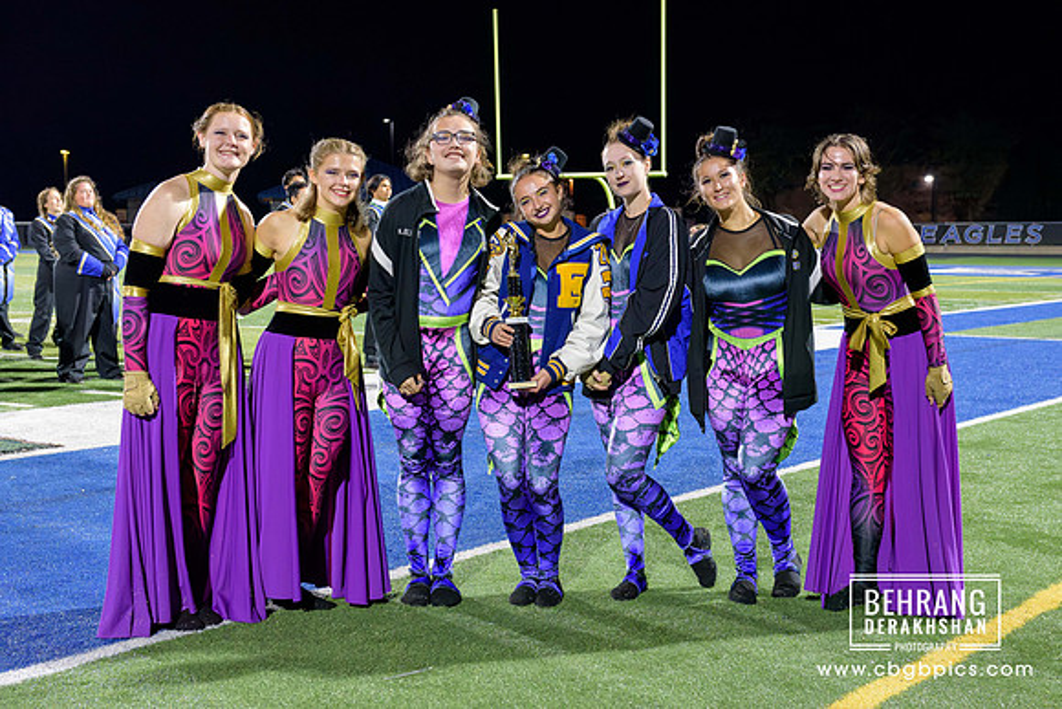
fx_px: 1699
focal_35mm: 58
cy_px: 371
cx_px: 556
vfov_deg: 23.6
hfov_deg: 34.7
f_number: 6.3
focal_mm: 55
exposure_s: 1/200
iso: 12800
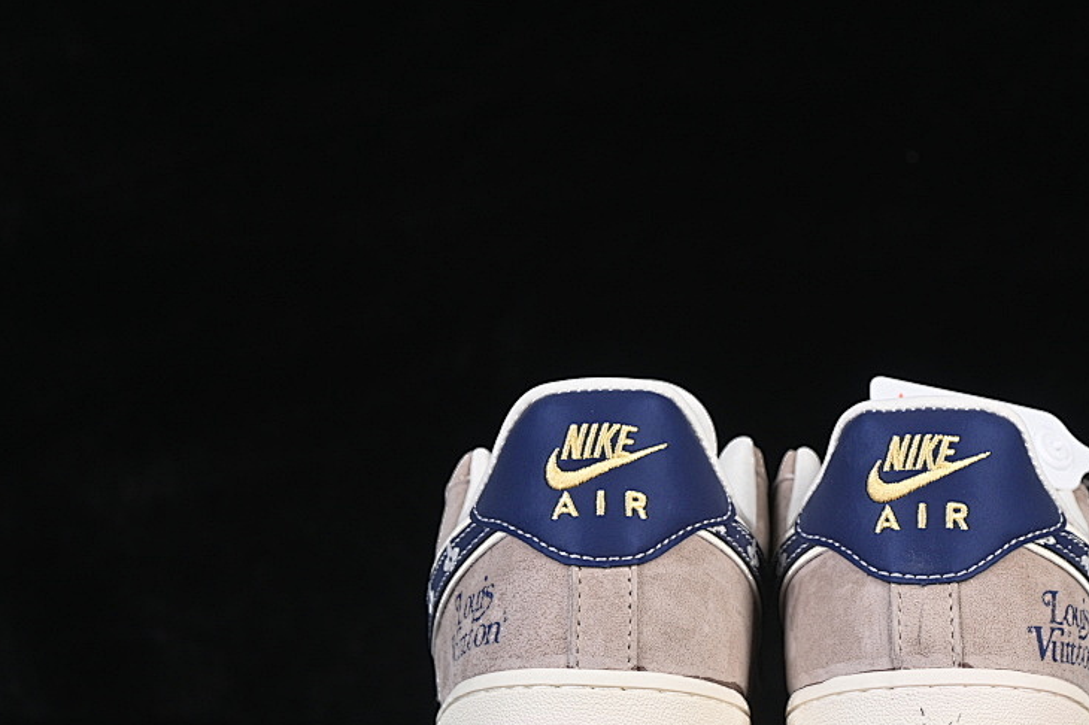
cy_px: 509
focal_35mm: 111
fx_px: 3356
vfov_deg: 12.3
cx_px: 756
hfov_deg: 18.4
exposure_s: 1/60
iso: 160
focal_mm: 50
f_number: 7.1
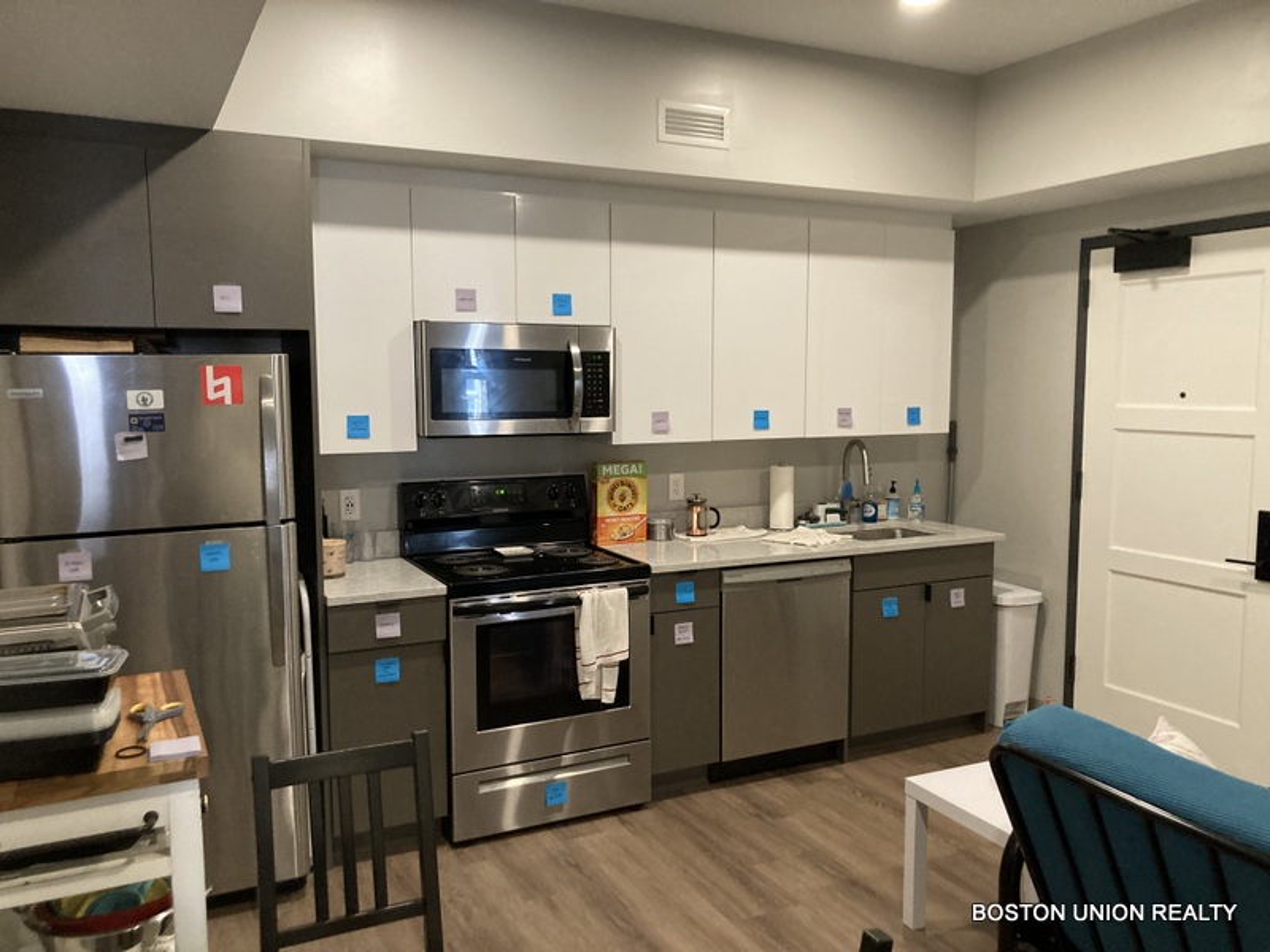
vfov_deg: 49.7
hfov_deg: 63.4
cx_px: 635
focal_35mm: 28
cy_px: 476
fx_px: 1027
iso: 320
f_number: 1.8
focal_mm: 3.99
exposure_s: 1/60
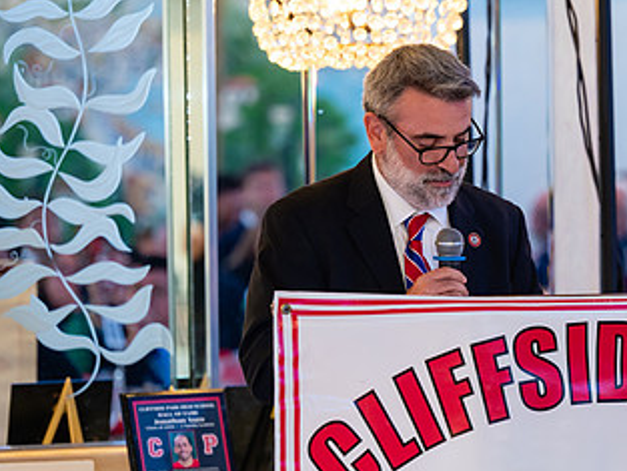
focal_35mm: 262
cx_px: 511
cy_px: 285
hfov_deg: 7.5
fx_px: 4747
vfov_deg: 5.7
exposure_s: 1/125
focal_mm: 145
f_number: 3.2
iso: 1250
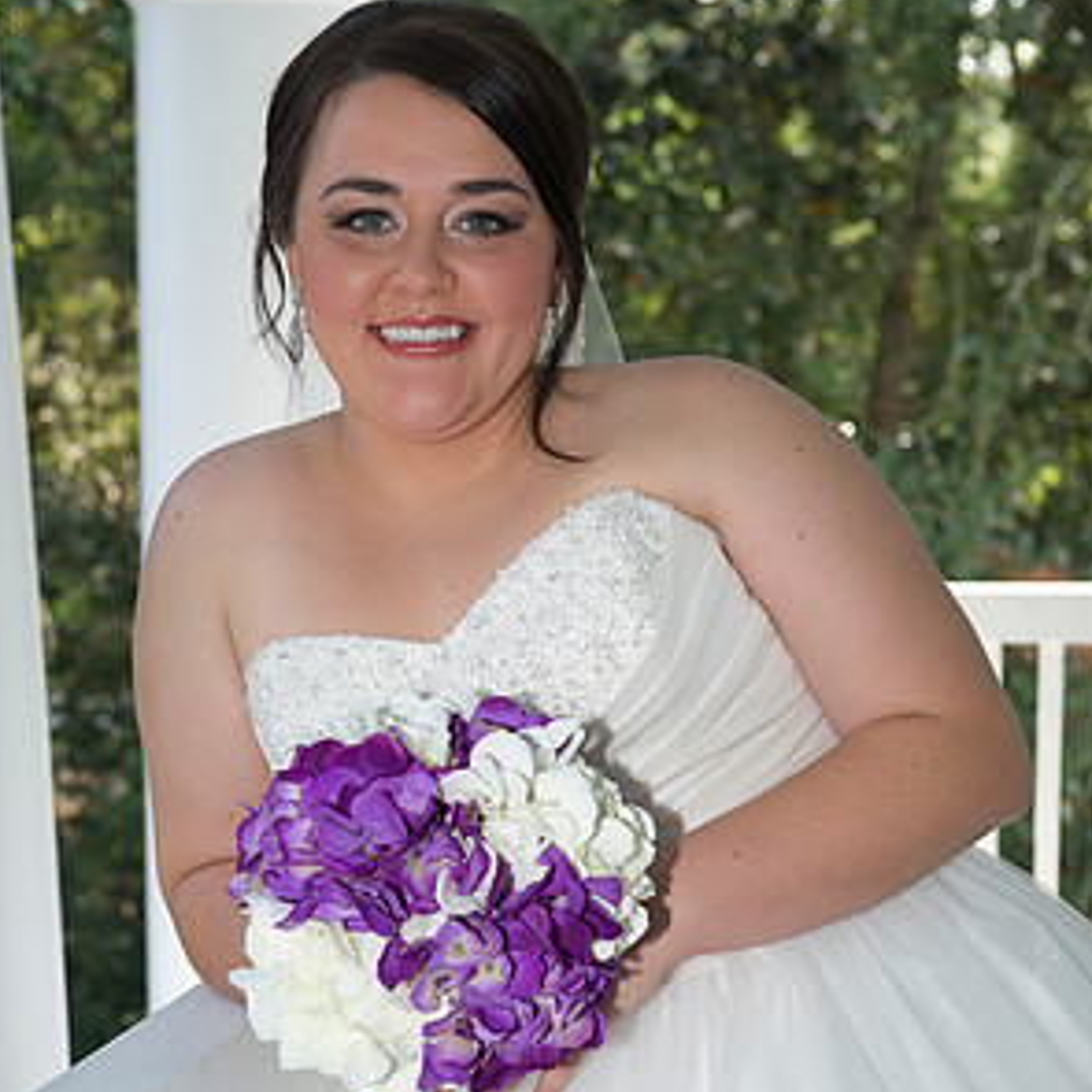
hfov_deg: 23.1
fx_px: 2677
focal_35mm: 75
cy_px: 751
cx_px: 546
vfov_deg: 22.9
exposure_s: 1/100
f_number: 5.6
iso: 320
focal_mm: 58
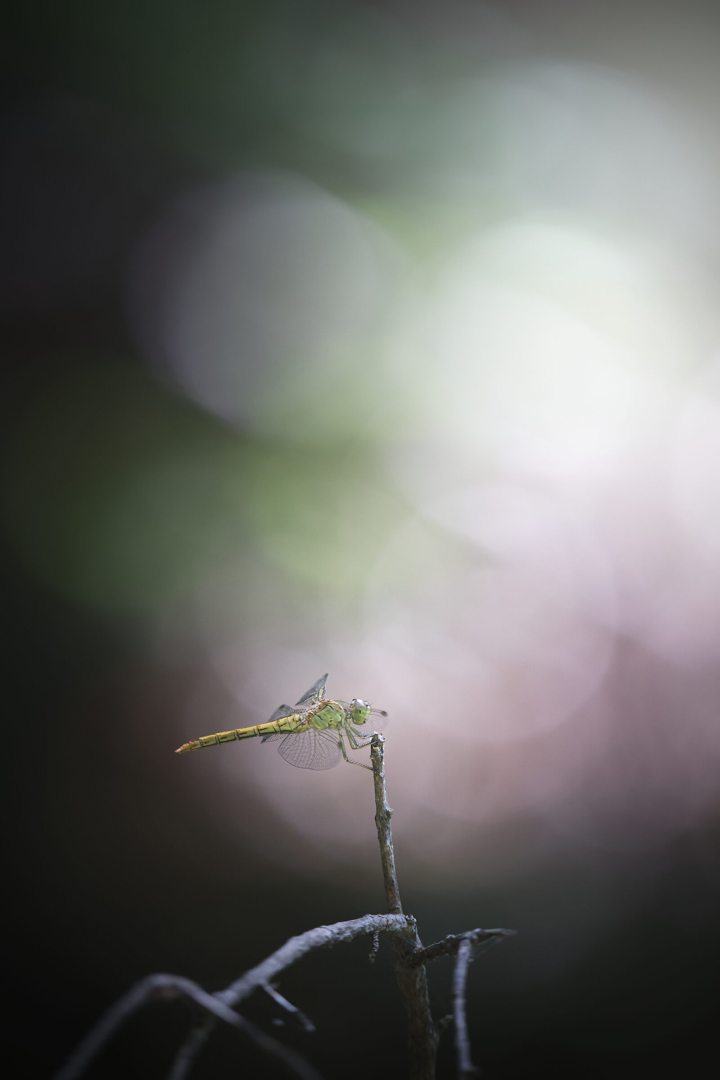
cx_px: 360
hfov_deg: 2.7
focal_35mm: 500
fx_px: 14999
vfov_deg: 4.1
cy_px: 540
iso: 500
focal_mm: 500
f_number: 6.3
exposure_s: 1/125
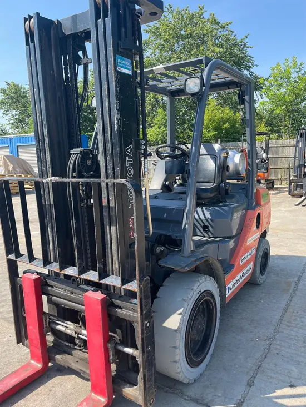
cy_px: 204
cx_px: 153
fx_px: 306
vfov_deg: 67.3
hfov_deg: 53.1
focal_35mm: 26
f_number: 1.6
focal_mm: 5.1
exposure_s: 1/1086
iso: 50
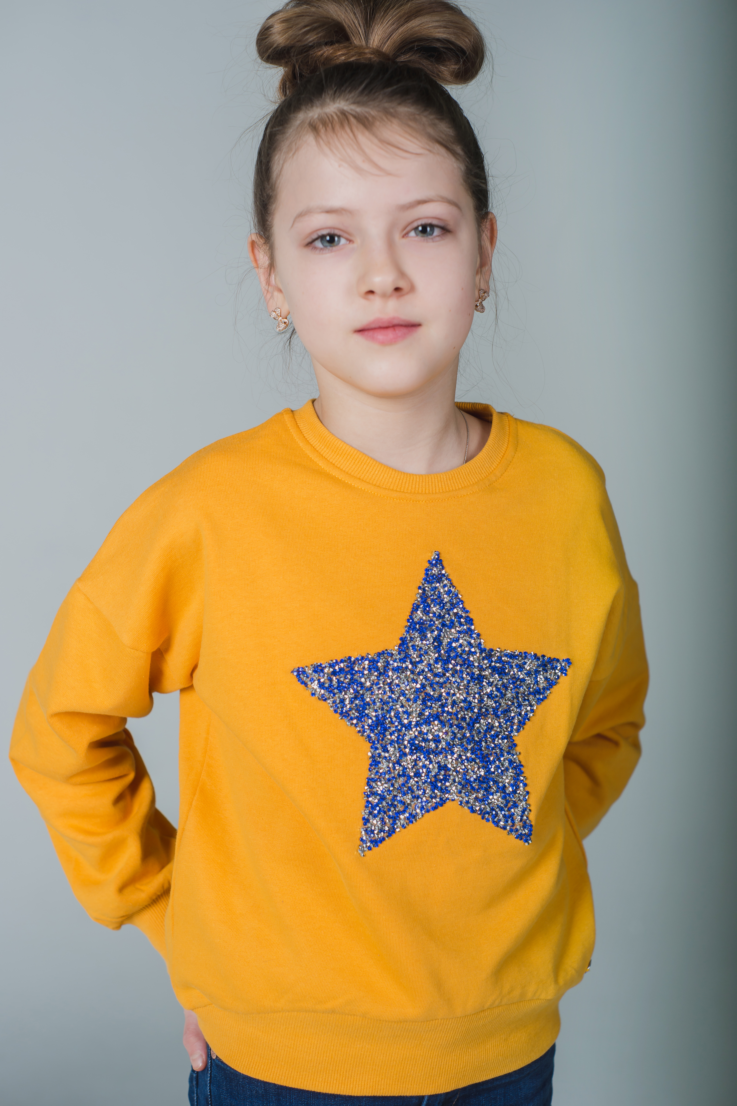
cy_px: 553
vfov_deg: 39.6
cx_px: 368
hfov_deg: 27.0
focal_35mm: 50
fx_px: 1535
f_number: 4
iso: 160
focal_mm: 50
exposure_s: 1/200
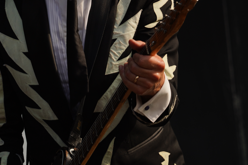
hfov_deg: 8.6
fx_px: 1646
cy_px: 28
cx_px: 96
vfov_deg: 5.7
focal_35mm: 239
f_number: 7.1
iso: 100
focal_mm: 105
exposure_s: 1/400
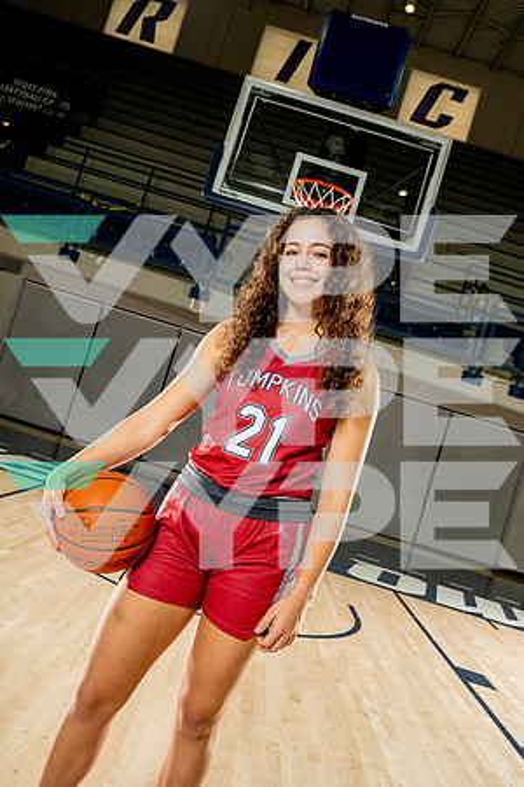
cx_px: 262
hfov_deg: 41.1
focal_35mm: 32
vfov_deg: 58.7
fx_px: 699
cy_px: 394
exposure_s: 1/250
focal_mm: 32
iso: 640
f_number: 8
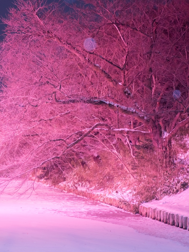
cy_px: 125
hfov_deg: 14.4
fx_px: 743
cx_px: 28
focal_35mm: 102
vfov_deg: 19.3
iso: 800
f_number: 2.8
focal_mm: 70
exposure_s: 1/13
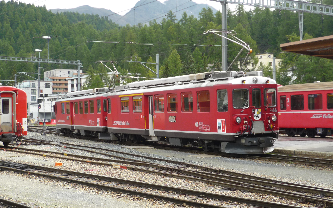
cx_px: 166
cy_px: 109
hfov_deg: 34.5
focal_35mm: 59
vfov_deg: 22.0
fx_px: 535
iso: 100
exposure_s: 1/200
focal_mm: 9.1
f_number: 3.4
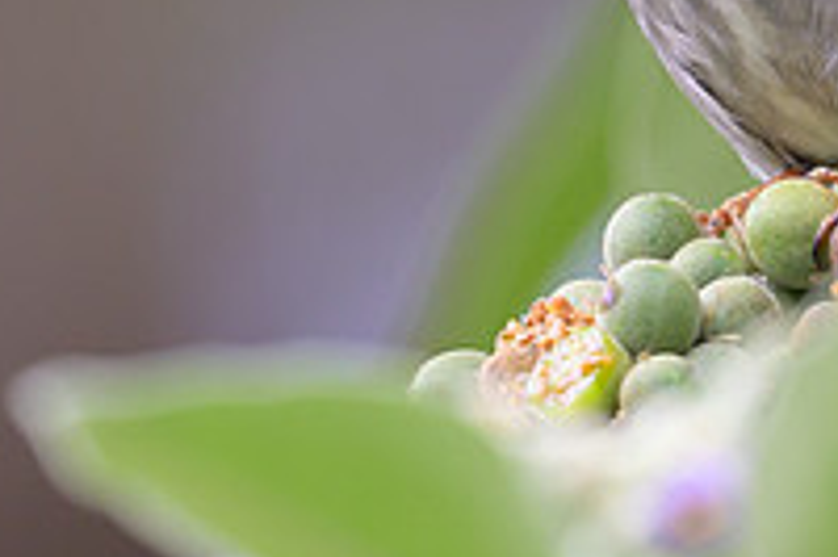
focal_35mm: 2447
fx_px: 56912
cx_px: 481
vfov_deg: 0.6
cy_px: -189
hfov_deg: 0.8
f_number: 4
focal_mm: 560
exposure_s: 1/1600
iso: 1000
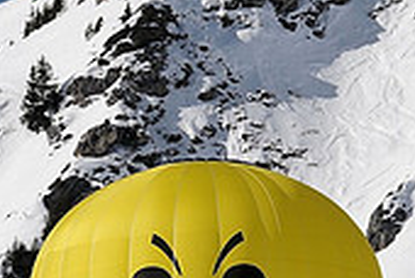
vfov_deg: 2.2
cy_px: 362
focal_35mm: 613
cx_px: -95
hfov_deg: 3.4
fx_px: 7079
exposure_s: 1/800
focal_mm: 120
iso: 200
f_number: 11
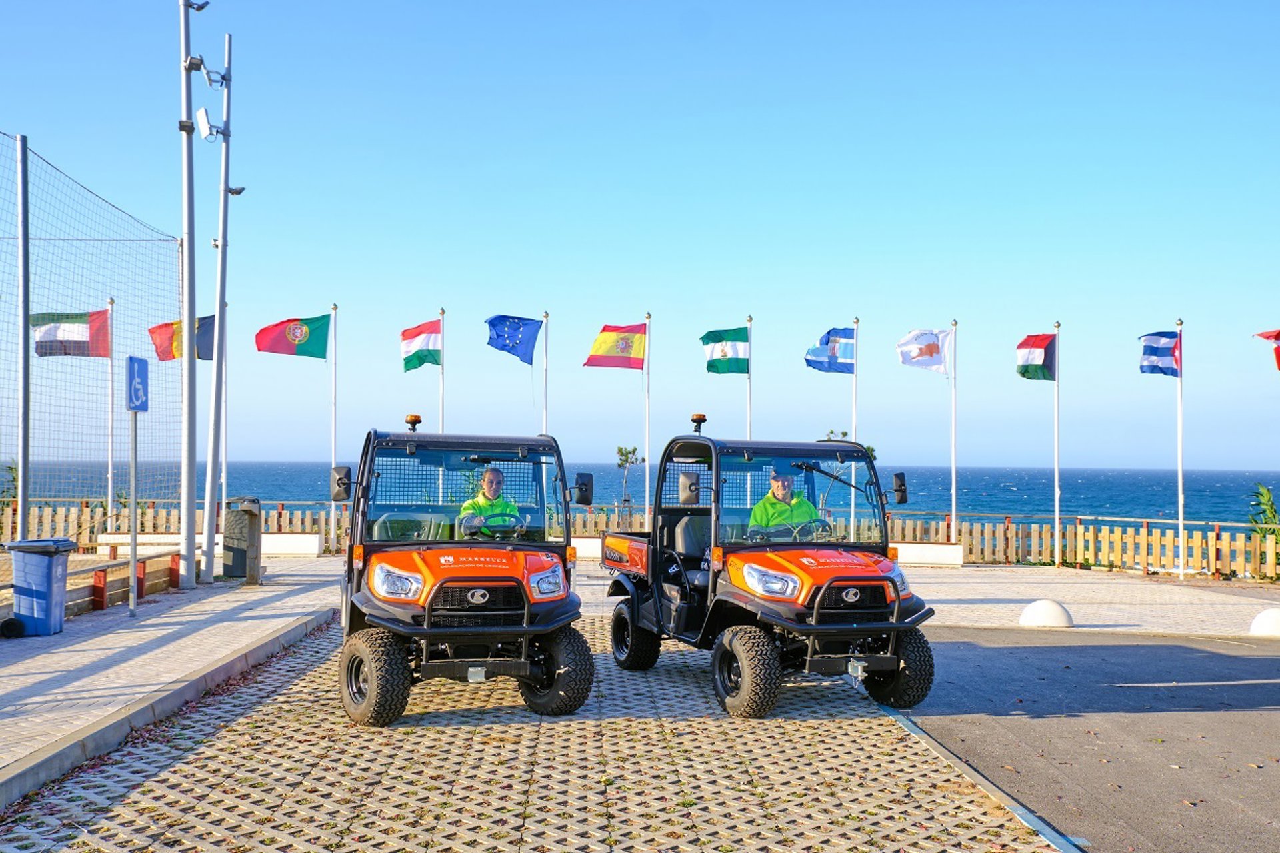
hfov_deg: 61.9
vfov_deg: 43.6
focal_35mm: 30
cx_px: 640
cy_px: 426
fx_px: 1066
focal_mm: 20
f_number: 6.3
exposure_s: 1/250
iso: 125
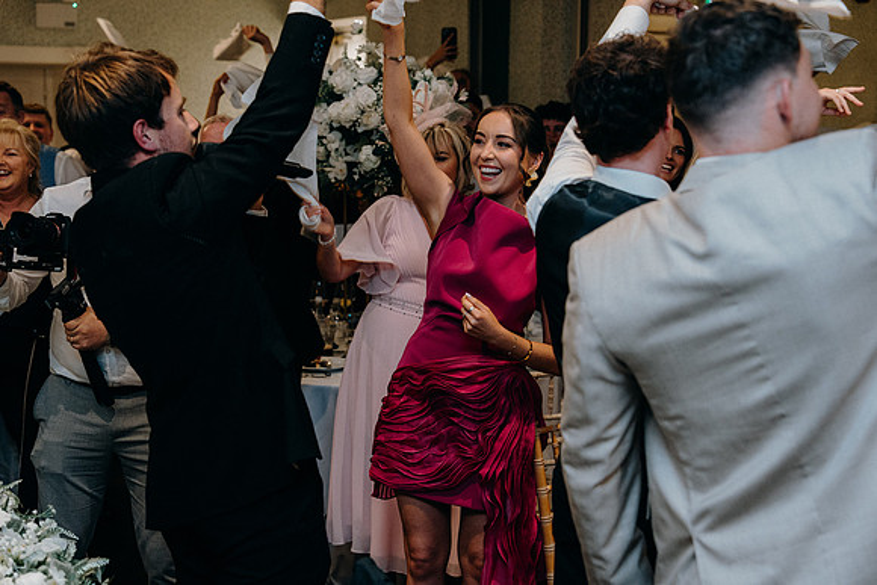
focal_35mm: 56
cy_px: 292
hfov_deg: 35.6
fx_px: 1364
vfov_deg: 24.2
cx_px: 438
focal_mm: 56
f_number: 3.5
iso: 2500
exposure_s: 1/160
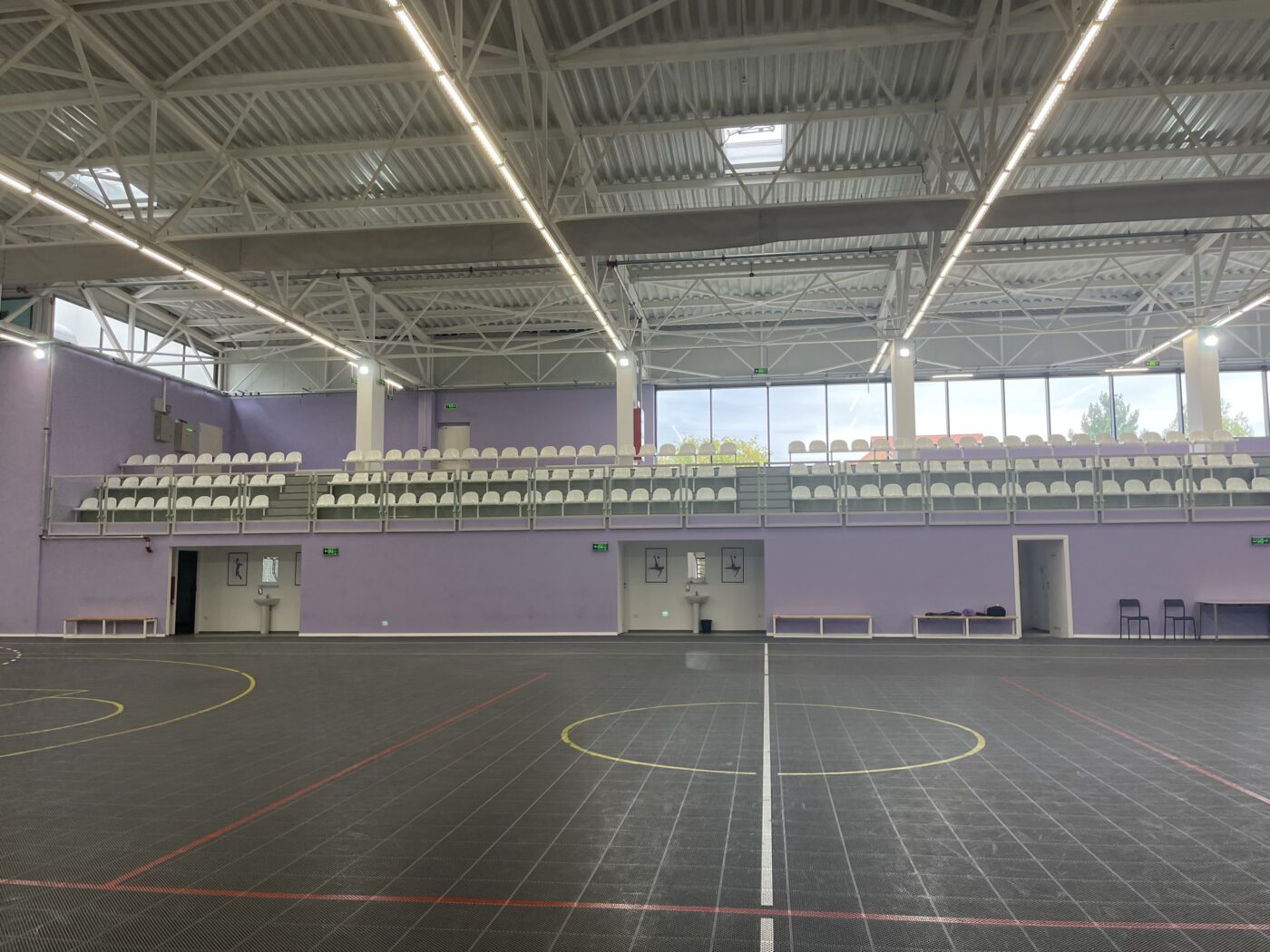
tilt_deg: +5.1
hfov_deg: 67.3
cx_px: 635
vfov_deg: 53.1
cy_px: 476
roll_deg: -0.1
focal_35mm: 26
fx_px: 954
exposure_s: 1/100
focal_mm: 5.1
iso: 50
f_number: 1.6
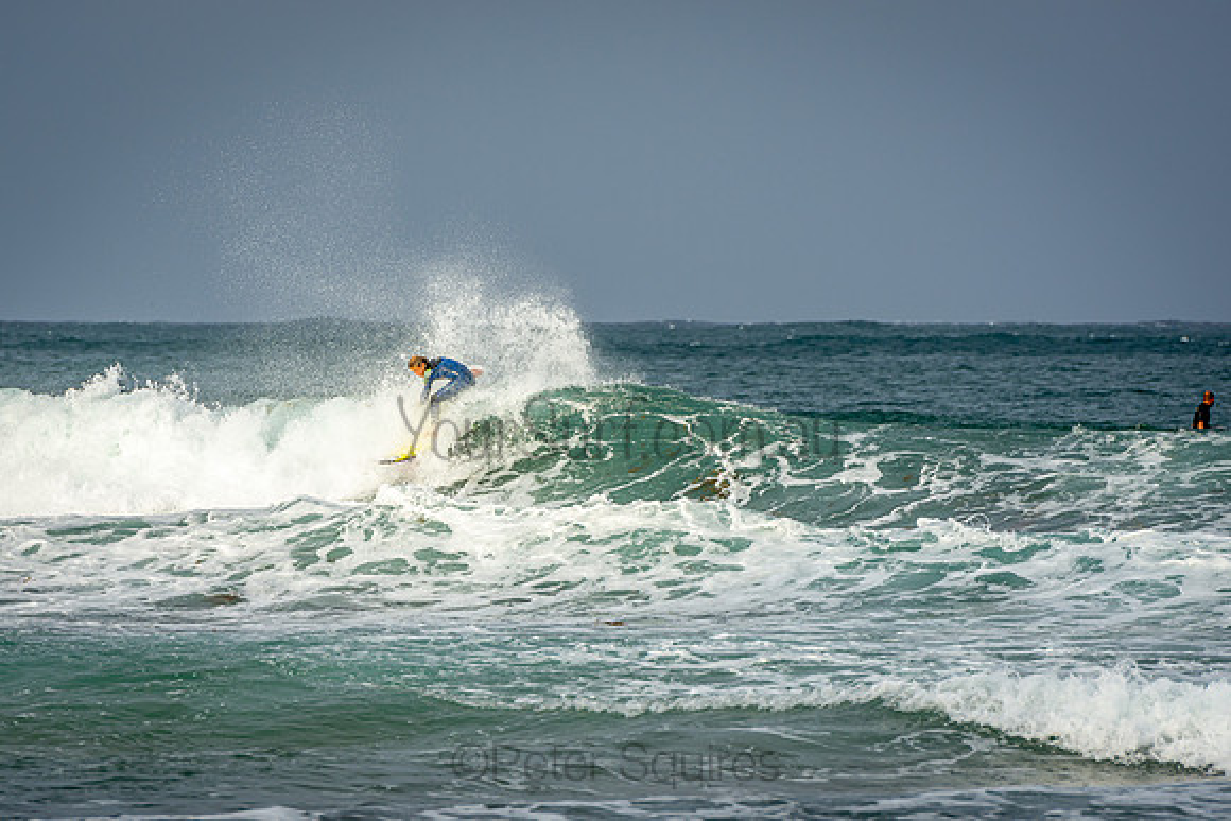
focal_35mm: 309
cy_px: 410
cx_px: 616
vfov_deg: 4.5
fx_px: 10561
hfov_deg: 6.7
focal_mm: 200
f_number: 5.6
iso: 200
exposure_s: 1/800
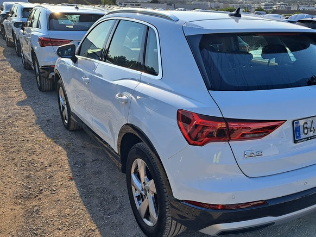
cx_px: 210
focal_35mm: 33
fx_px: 301
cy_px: 131
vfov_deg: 42.9
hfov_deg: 54.3
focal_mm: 5.23
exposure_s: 1/1080
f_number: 1.8
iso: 50
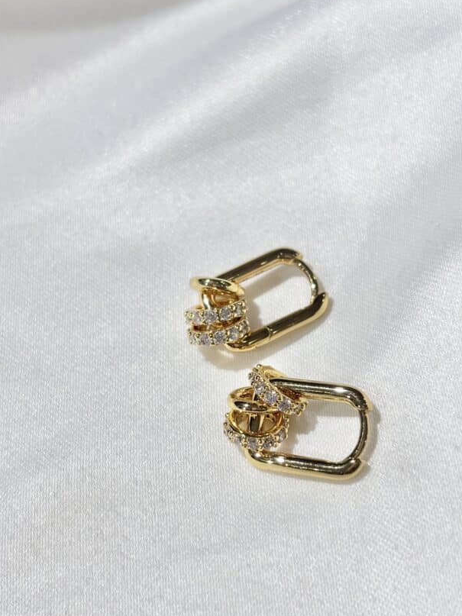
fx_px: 1175
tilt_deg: -56.1
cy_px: 332
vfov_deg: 29.4
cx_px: 239
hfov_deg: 22.2
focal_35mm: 66
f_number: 1.6
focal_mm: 5.96
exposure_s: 1/414
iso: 32
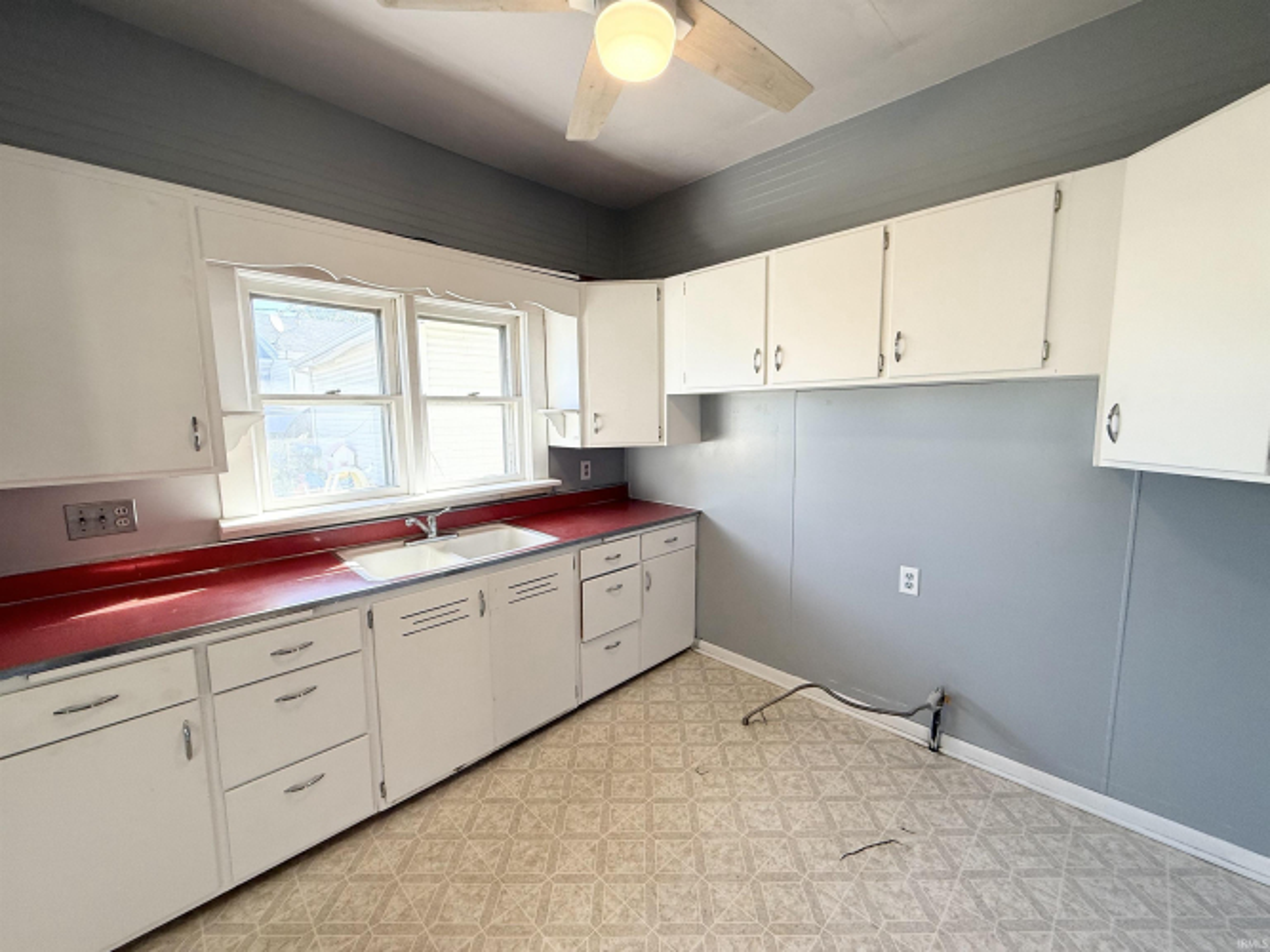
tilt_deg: -6.4
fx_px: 514
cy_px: 476
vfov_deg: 85.7
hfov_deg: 102.1
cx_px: 635
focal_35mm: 14
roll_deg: +0.3
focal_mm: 2.22
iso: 64
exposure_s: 1/120
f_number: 2.2
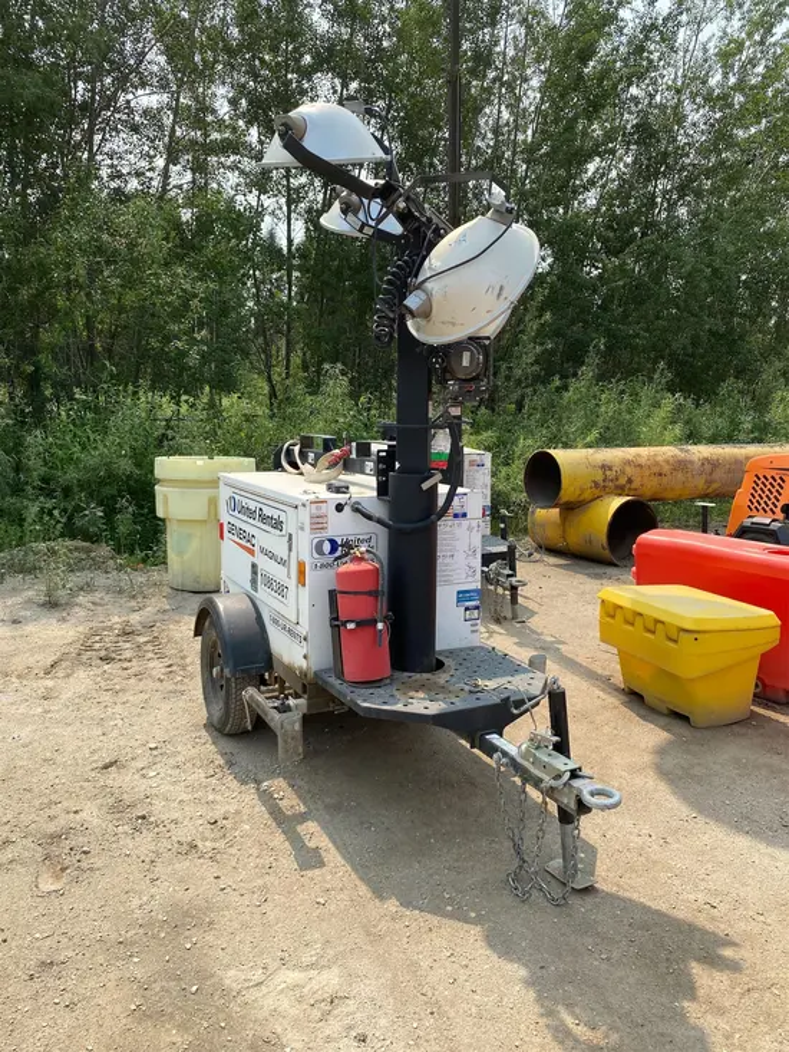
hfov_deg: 53.1
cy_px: 526
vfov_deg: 67.3
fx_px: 790
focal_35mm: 26
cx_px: 394
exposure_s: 1/1585
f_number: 1.8
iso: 32
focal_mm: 4.25
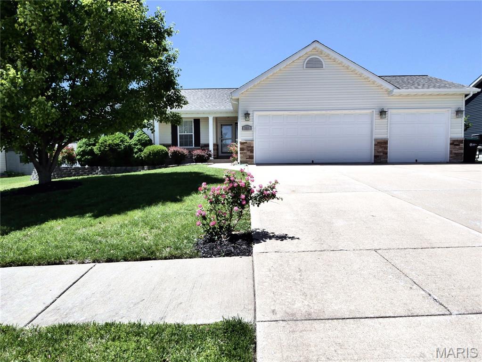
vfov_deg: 61.1
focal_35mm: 22
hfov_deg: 76.4
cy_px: 181
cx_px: 241
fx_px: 306
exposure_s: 1/640
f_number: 10
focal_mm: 11
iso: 800
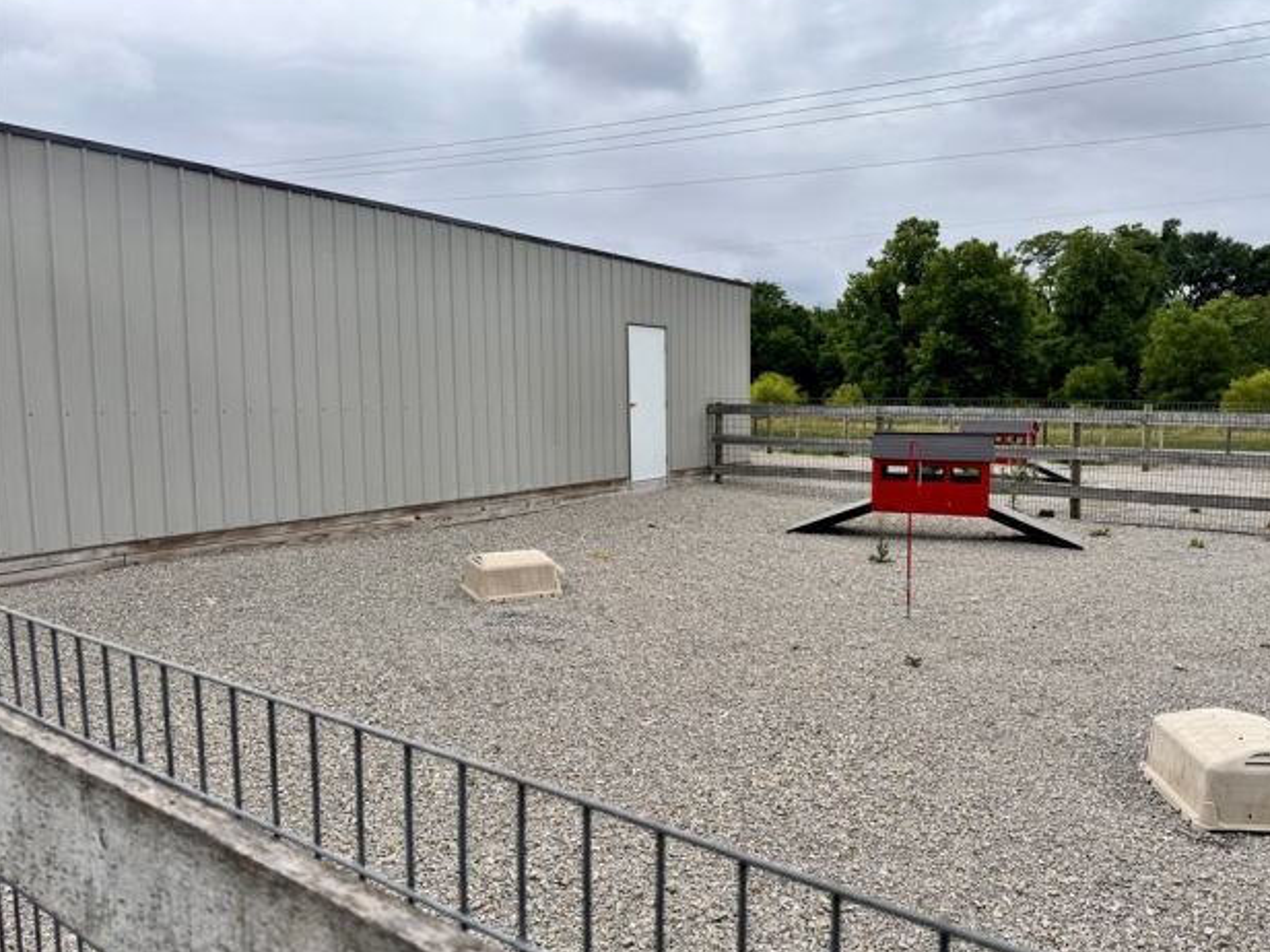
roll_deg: +2.0
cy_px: 486
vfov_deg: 53.1
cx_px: 679
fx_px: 954
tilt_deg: -5.2
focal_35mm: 26
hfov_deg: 67.2
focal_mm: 6.76
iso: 80
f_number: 1.78
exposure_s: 1/3413
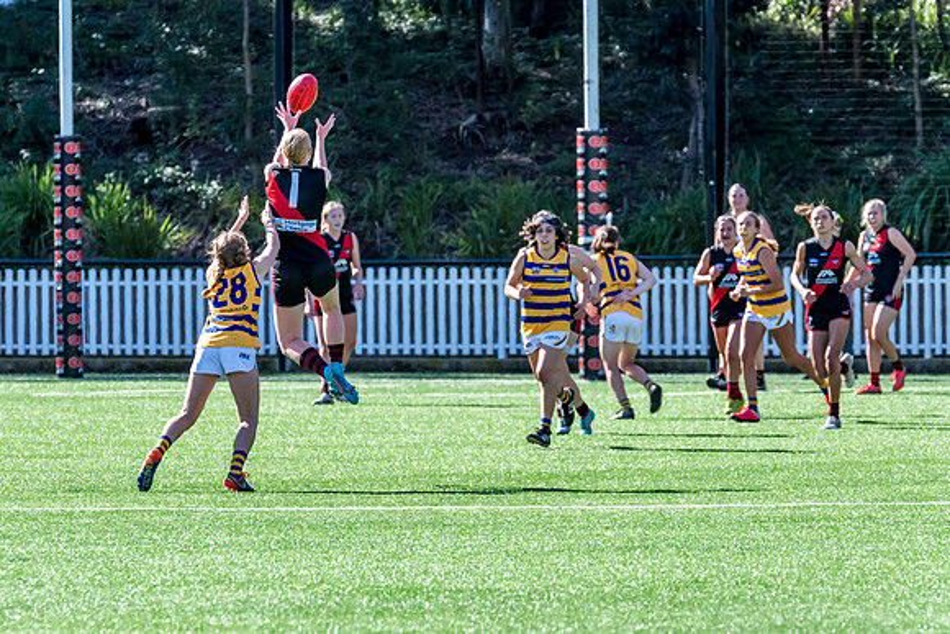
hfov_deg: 4.8
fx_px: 11327
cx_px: 346
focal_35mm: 429
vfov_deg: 3.2
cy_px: 318
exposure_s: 1/1600
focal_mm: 330
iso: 800
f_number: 8
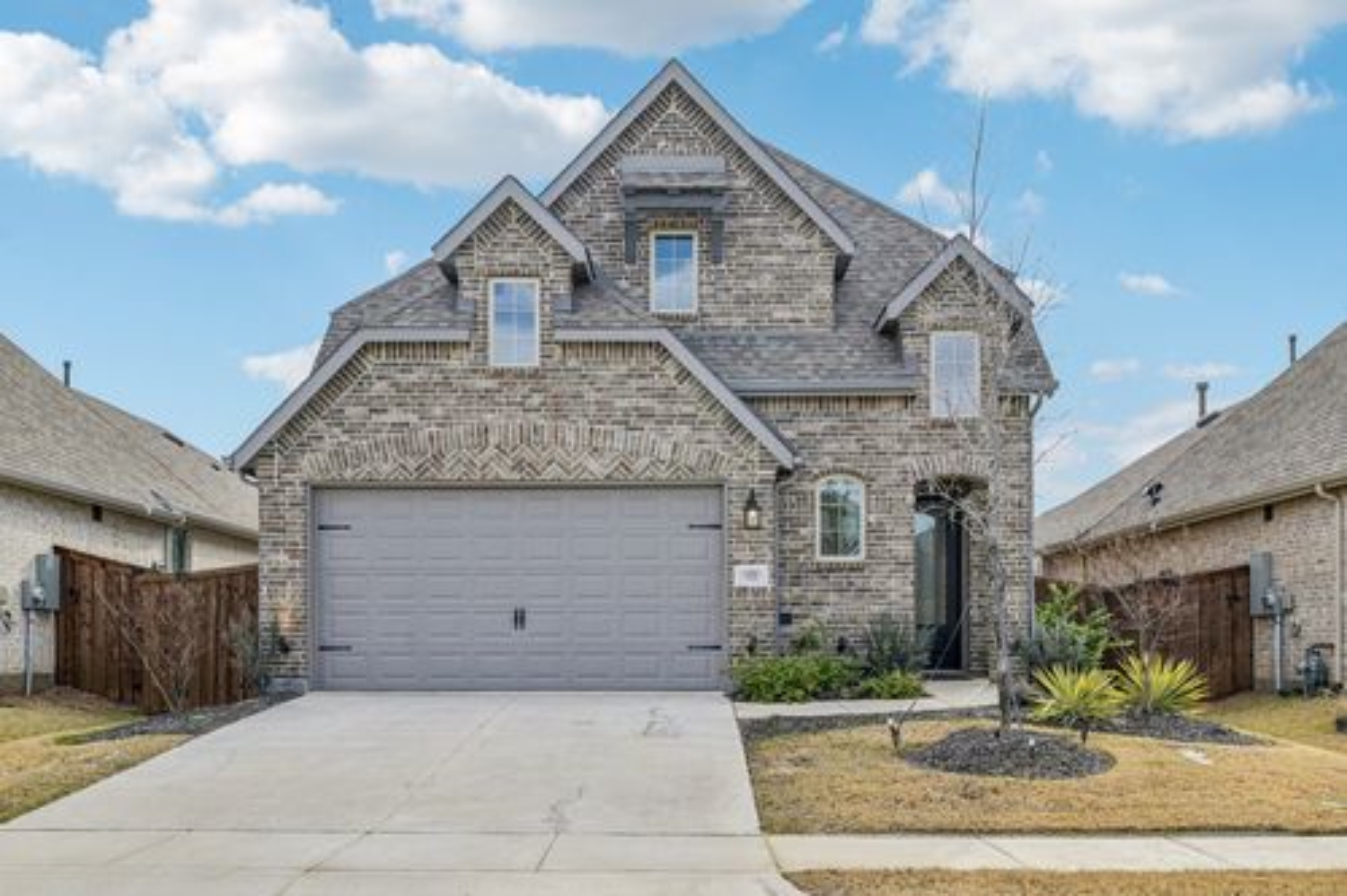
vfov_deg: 43.6
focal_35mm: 30
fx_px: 1122
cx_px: 674
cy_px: 448
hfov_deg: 61.9
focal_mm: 30
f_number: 8
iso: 400
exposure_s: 1/640
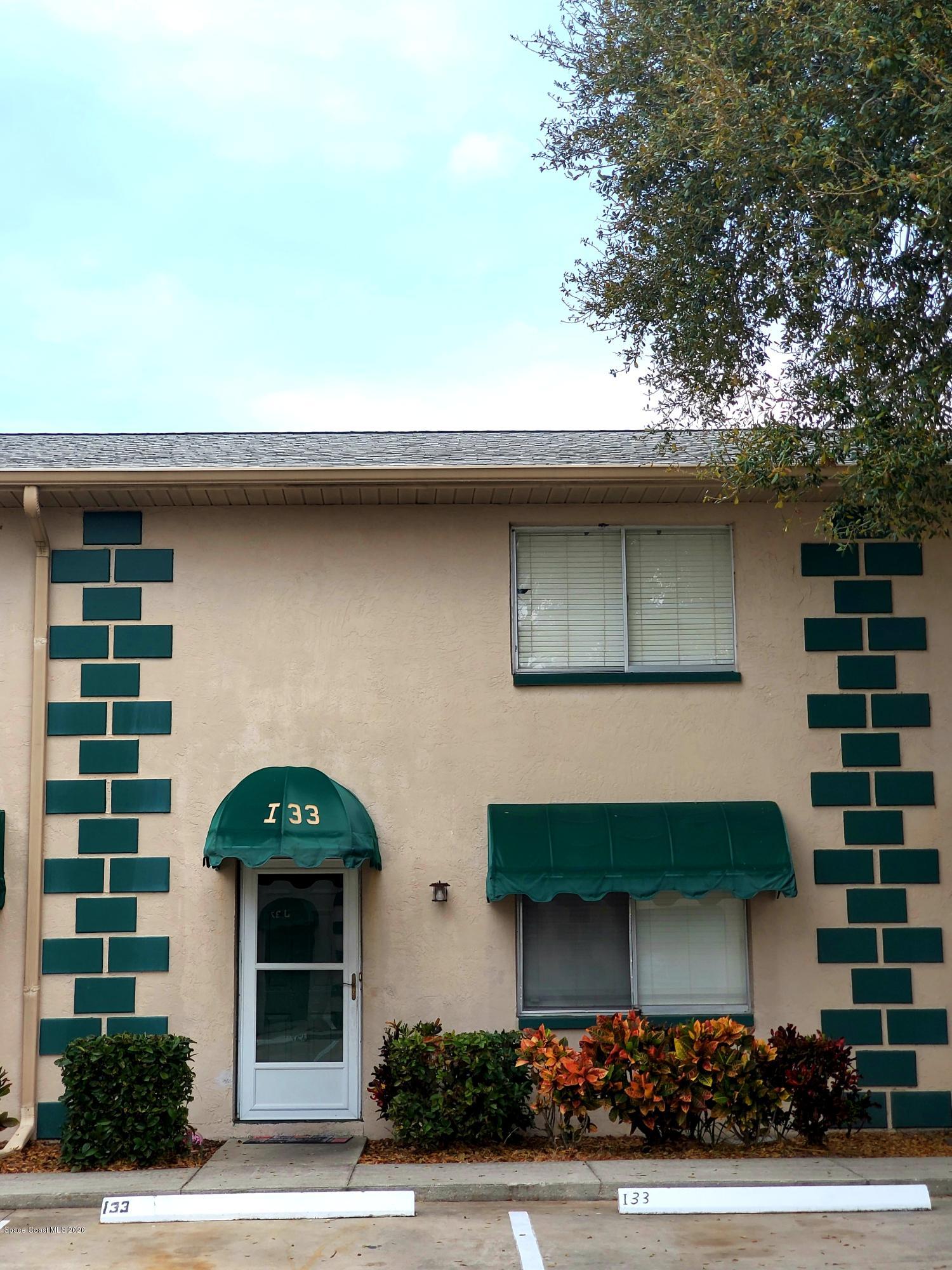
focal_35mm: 52
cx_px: 476
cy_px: 635
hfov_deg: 28.0
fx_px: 1907
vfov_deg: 36.8
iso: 64
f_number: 2.09
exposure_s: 1/60
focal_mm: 6
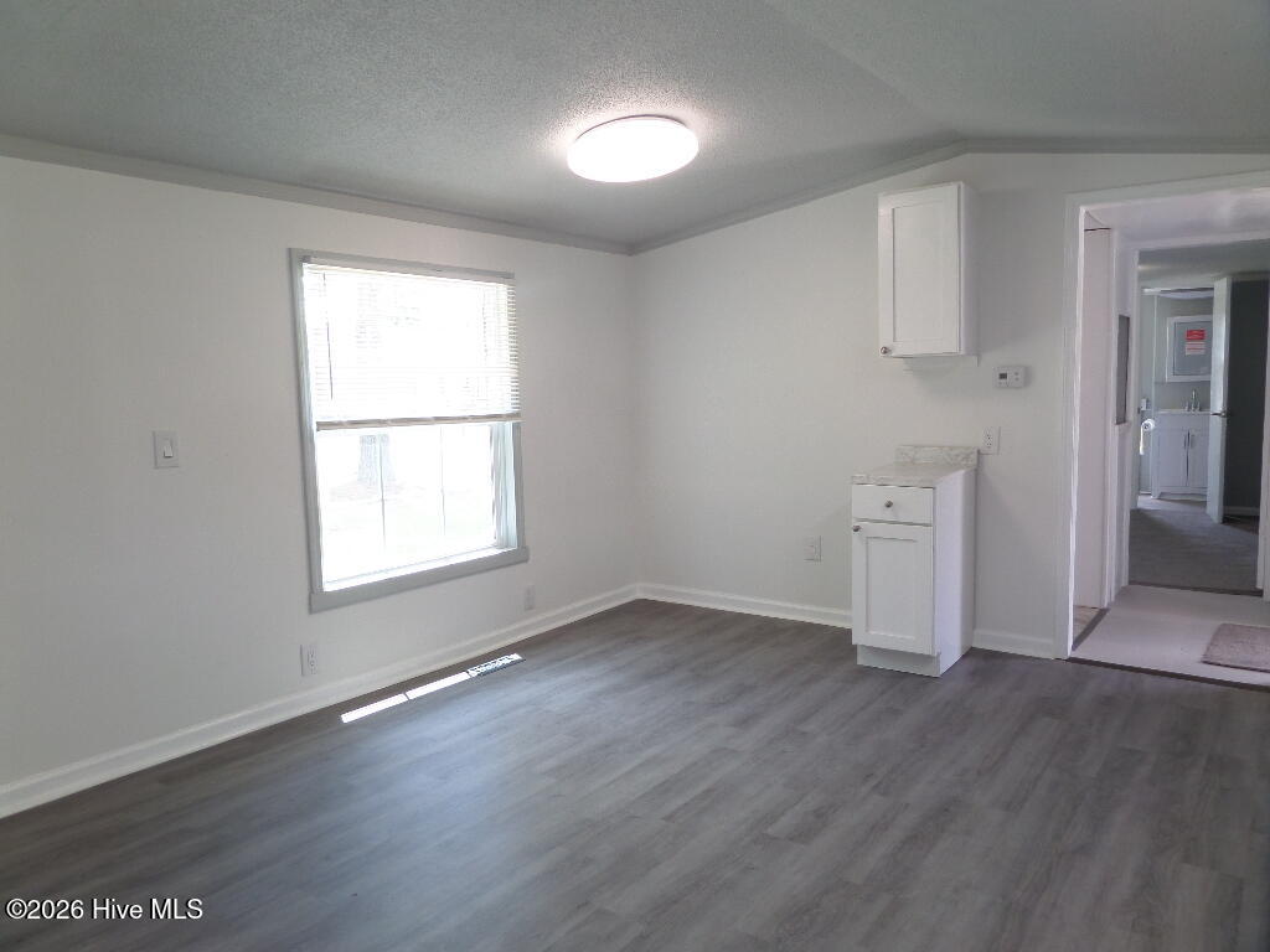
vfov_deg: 56.8
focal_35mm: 24
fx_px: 881
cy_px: 476
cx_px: 635
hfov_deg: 71.6
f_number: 3.2
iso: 120
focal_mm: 4
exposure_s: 1/30
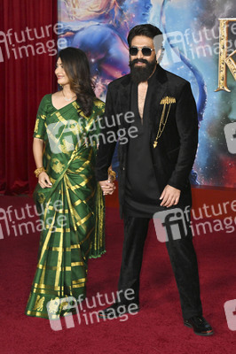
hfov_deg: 21.2
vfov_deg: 31.4
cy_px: 177
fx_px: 630
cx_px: 118
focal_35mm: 64
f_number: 6.3
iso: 1600
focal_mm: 64
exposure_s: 1/250
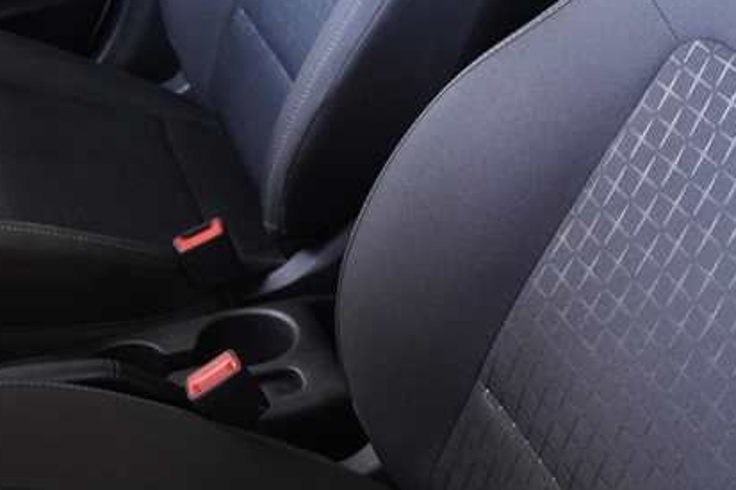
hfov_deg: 31.8
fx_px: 1292
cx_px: 372
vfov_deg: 20.2
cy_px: -83
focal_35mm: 63
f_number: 2.8
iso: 2000
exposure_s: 1/160
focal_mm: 17
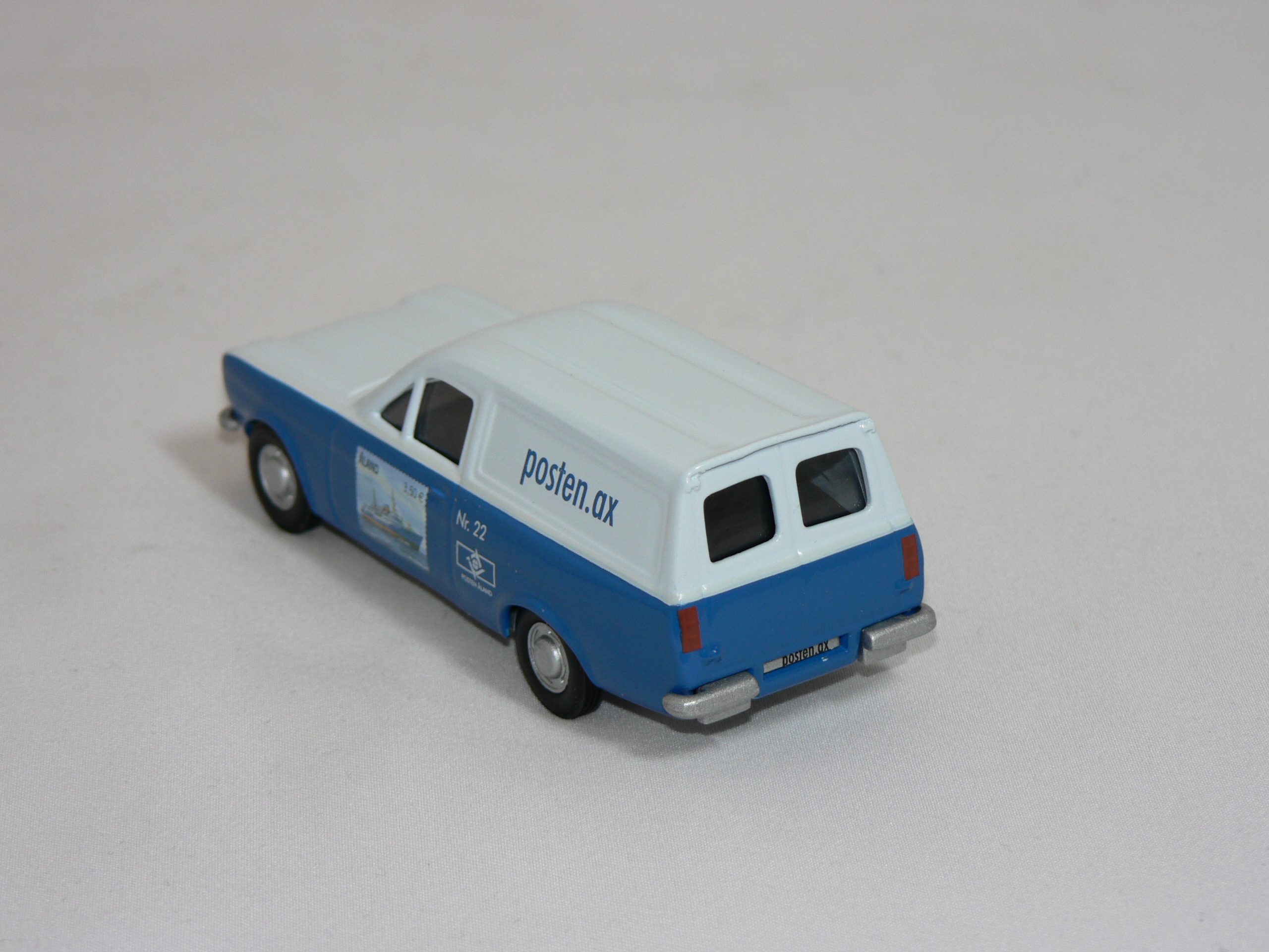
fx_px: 4362
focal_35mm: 119
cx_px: 634
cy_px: 476
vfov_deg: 12.5
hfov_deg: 16.6
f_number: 3.2
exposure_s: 1/60
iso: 80
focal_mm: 19.9
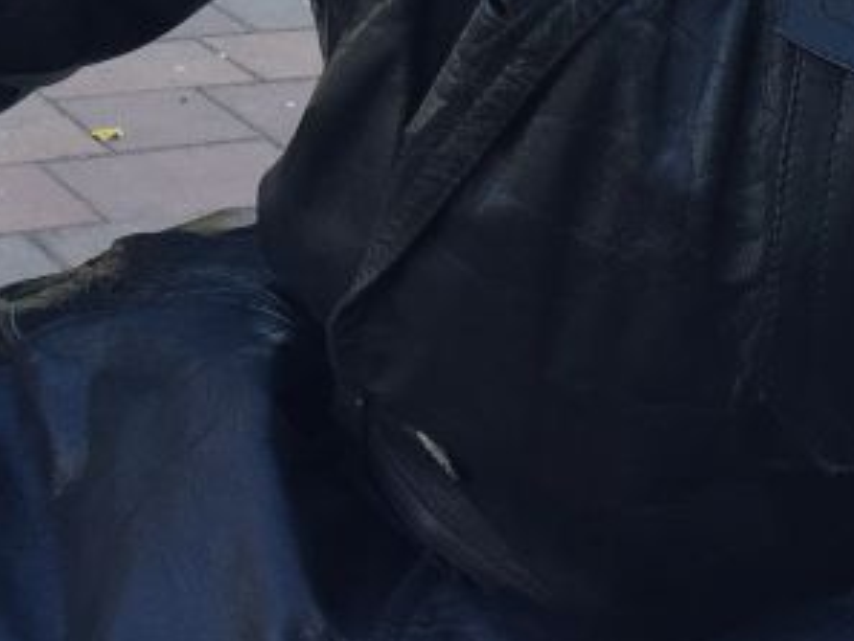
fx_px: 2468
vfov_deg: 13.5
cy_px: -443
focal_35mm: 100
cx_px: 253
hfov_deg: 19.5
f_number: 2.2
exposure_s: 1/100
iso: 32
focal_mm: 4.15
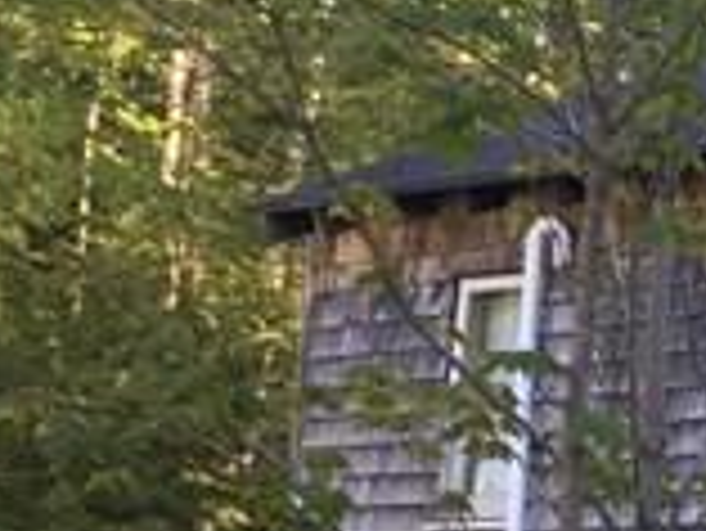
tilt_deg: +6.7
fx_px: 3858
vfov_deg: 7.8
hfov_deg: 9.3
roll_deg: -3.4
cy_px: 531
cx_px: 1740
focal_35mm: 189
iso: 40
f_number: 2.2
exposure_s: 1/120
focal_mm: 4.15
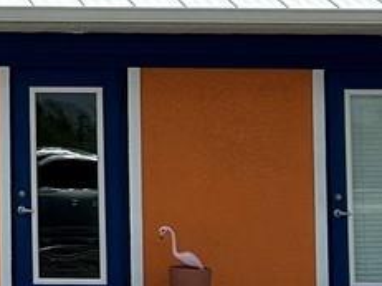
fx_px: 1985
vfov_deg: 8.2
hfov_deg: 10.3
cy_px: -5
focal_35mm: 180
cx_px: -322
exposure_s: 1/5076
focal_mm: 5.7
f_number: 1.5
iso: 50
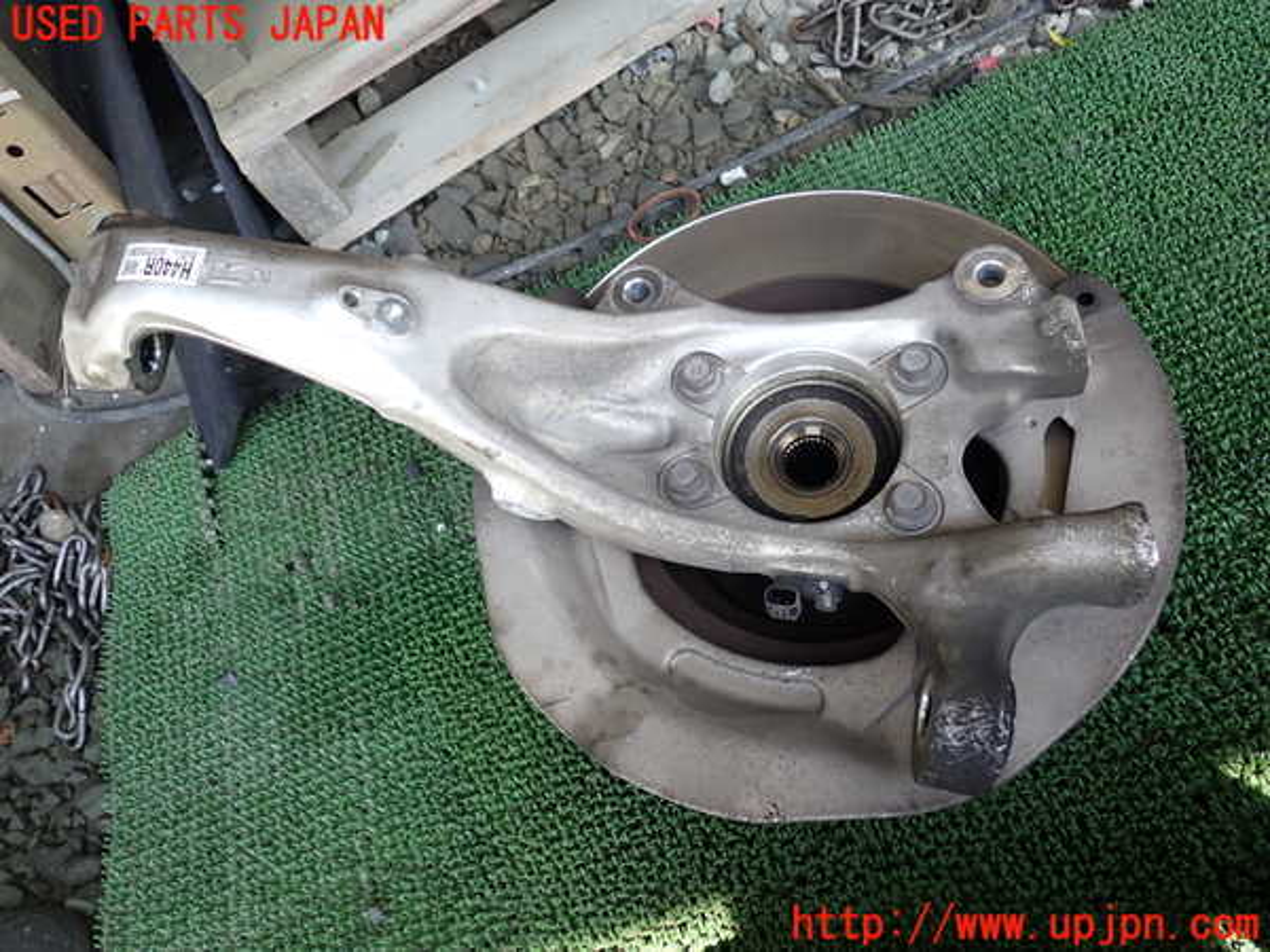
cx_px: 635
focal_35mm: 30
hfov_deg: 60.0
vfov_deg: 46.8
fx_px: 1101
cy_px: 476
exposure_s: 1/125
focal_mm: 5.4
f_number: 2.3
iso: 100
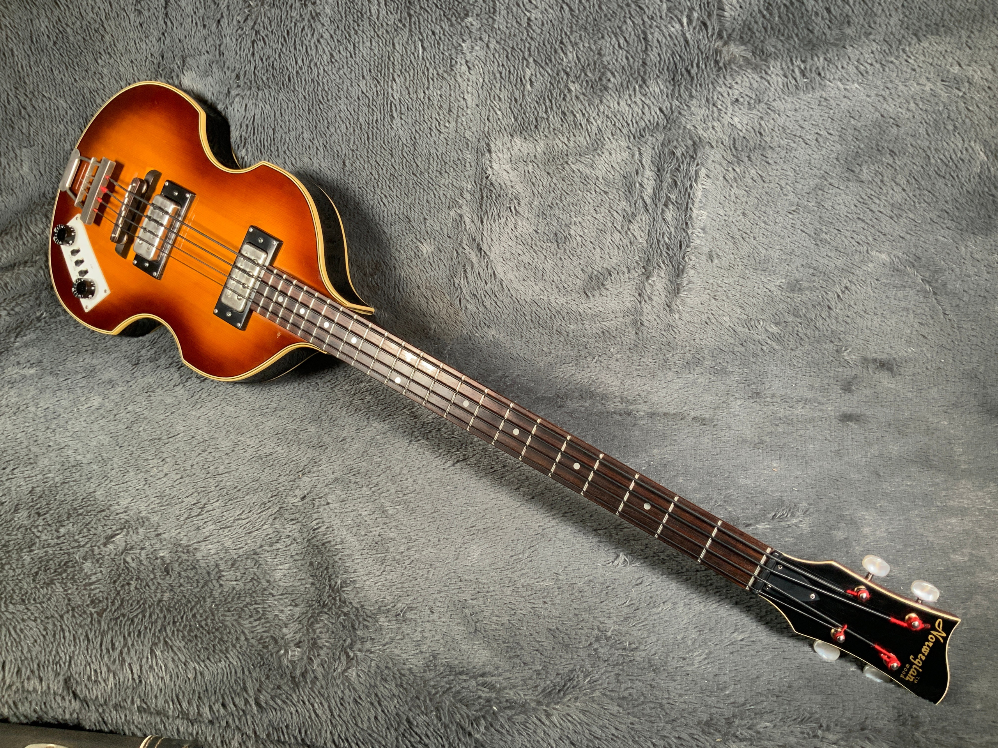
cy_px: 374
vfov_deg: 48.2
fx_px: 836
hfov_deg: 61.7
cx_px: 499
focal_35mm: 29
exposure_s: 1/104
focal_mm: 3
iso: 64
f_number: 1.8
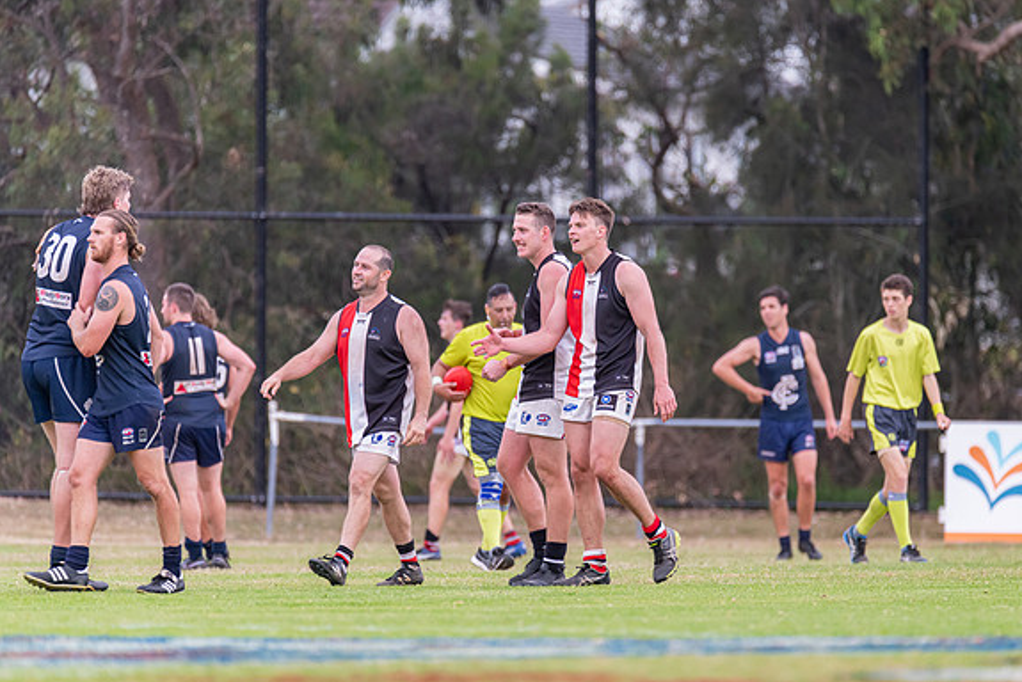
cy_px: 365
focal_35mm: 607
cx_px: 556
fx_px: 17240
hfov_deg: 3.4
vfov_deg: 2.3
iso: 1250
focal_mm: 550
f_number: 6.3
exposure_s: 1/320
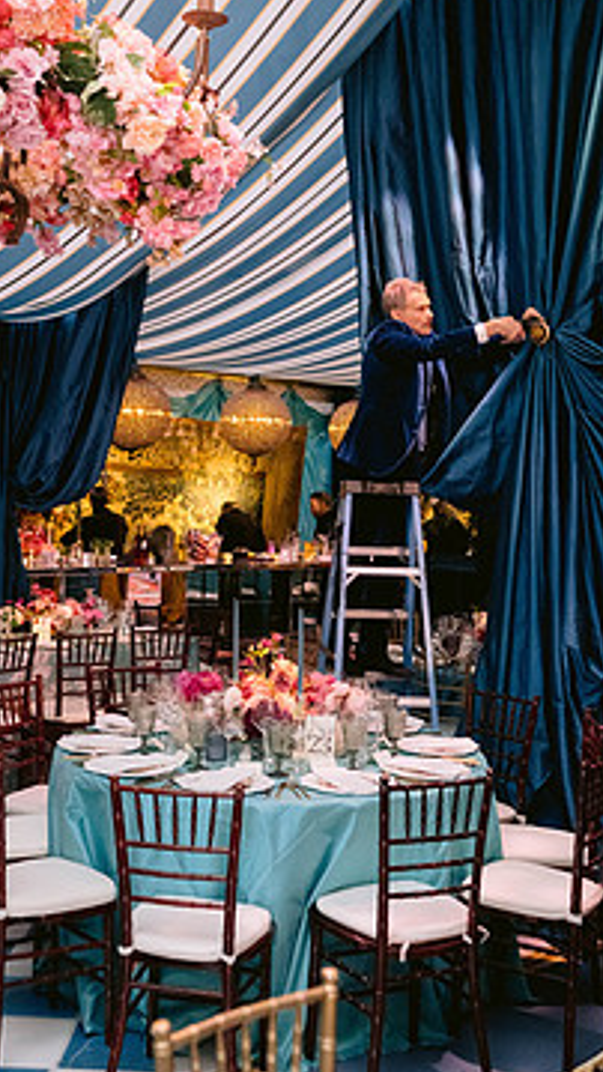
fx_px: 1307
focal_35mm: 46
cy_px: 436
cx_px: 269
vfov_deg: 44.4
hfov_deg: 26.0
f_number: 2.8
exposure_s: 1/100
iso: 3200
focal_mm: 35
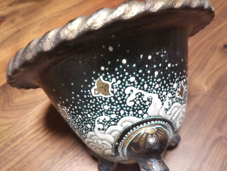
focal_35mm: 30
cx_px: 114
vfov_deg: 46.8
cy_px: 86
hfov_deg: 60.0
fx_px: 197
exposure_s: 1/30
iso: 200
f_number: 2.2
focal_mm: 4
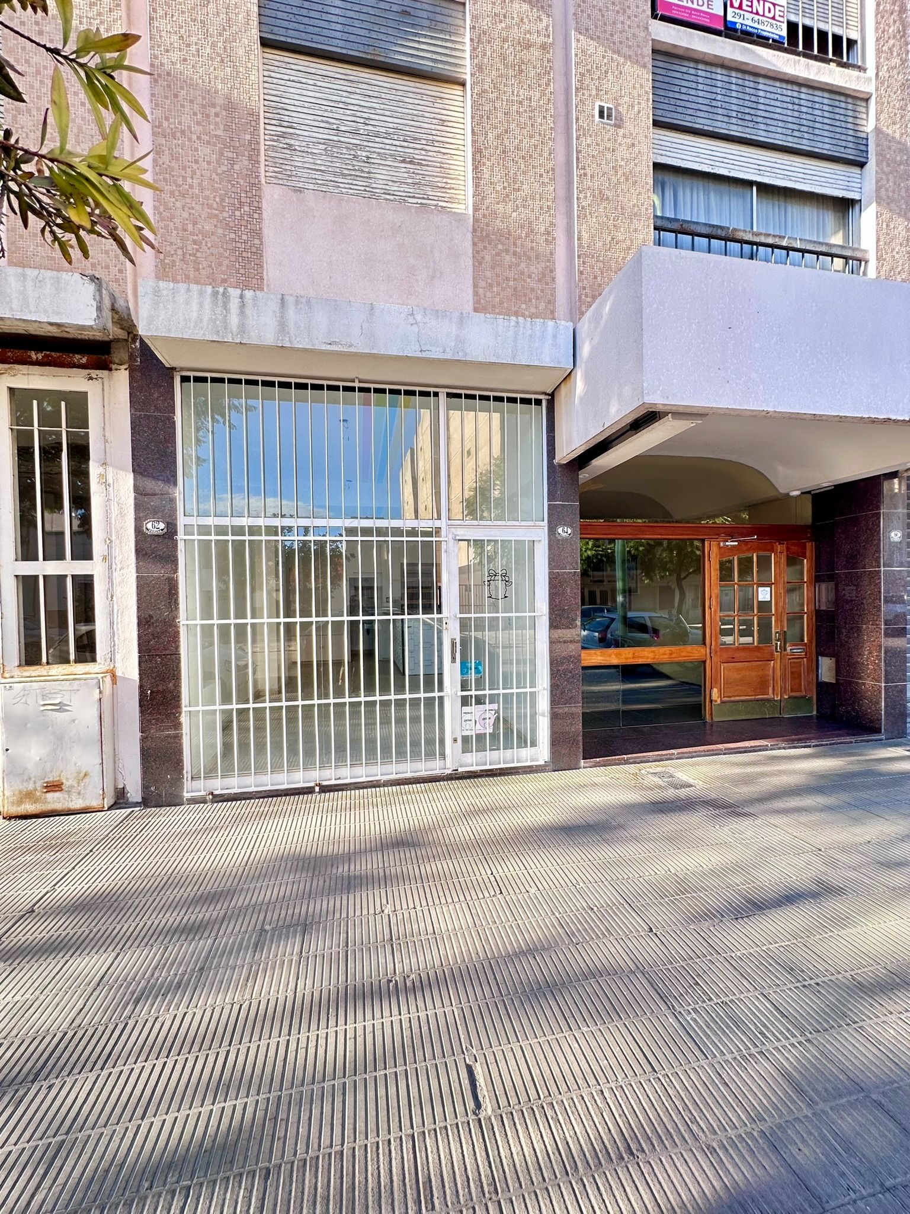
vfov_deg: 102.1
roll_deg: +0.5
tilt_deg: -0.8
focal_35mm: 14
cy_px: 607
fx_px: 491
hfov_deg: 85.7
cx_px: 455
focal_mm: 2.22
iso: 80
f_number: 2.2
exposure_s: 1/99
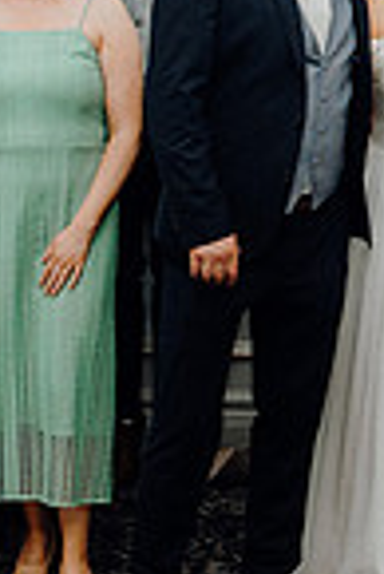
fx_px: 1788
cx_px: 356
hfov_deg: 12.2
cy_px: 137
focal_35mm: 112
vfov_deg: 18.1
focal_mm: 28
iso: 2500
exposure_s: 1/160
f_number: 5
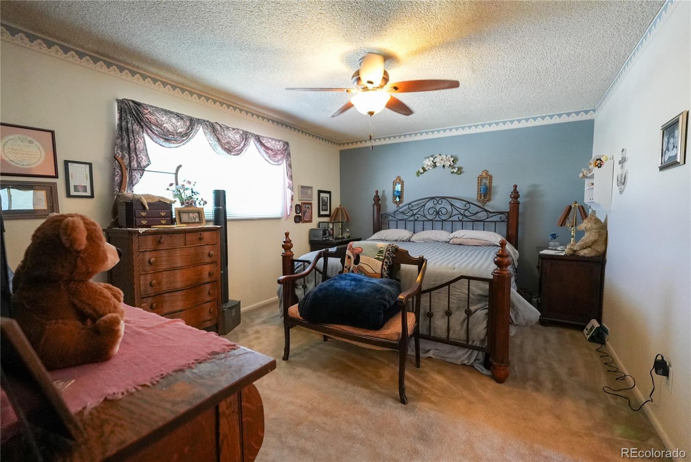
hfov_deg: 96.7
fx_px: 307
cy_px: 231
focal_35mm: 16
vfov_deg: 73.8
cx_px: 346
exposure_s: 1/250
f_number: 4
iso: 8000
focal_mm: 16
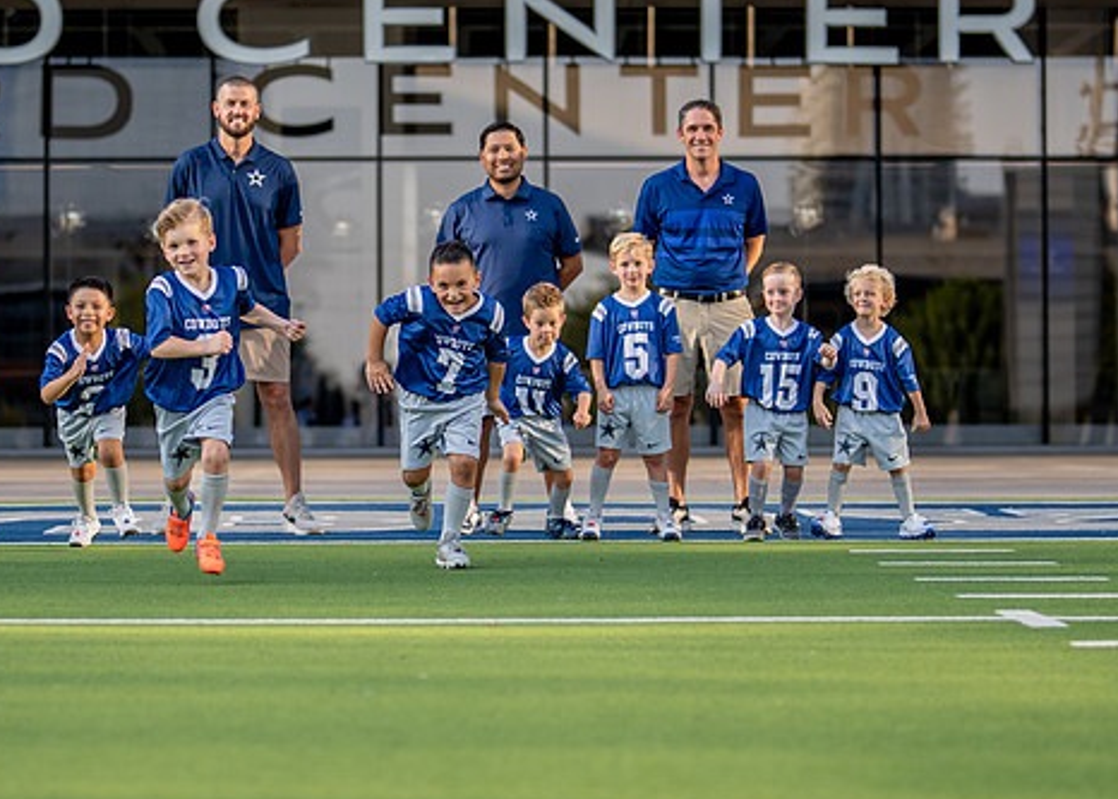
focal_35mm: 113
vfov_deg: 12.7
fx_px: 3589
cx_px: 448
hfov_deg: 17.7
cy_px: 416
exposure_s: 1/3200
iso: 125
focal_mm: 50
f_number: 1.2
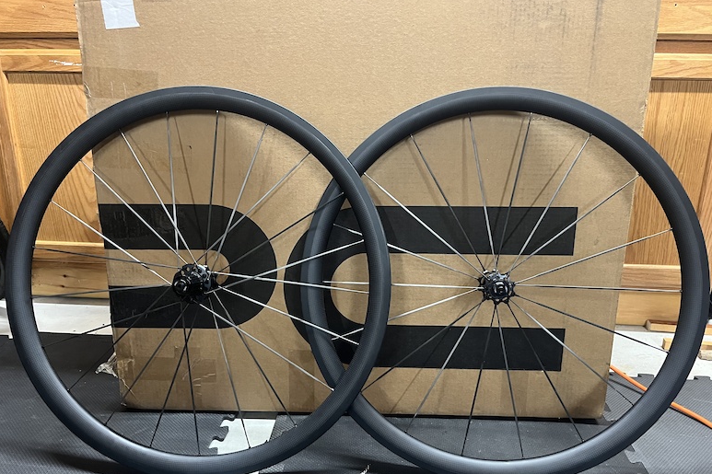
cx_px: 356
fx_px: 554
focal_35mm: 28
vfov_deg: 46.4
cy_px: 238
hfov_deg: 65.5
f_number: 1.6
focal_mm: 5.1
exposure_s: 1/40
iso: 400
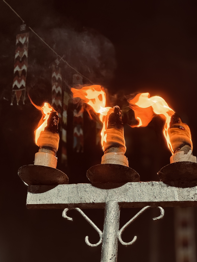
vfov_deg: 21.1
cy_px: 144
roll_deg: +0.2
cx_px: 103
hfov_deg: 15.9
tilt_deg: +20.4
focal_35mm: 93
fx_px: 706
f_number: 2.8
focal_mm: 9
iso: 160
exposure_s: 1/99
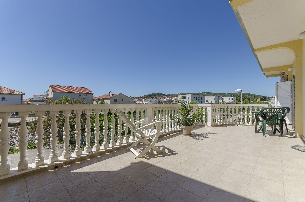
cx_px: 152
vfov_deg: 77.1
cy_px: 101
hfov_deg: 100.5
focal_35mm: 15
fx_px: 127
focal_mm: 10
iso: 100
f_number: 8
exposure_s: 1/500
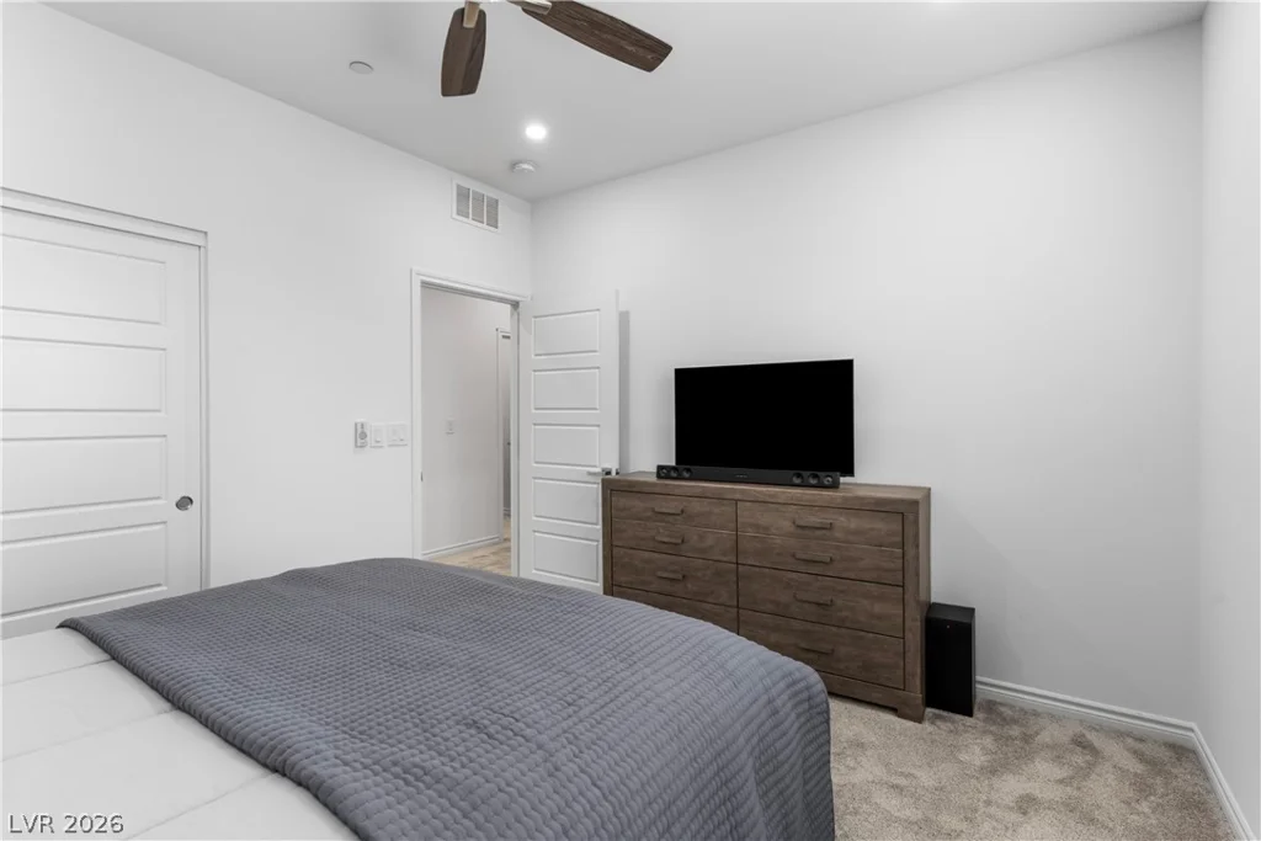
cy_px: 420
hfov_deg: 93.3
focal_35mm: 17
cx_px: 630
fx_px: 596
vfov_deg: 70.5
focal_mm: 17
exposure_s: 1/25
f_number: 8
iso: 400
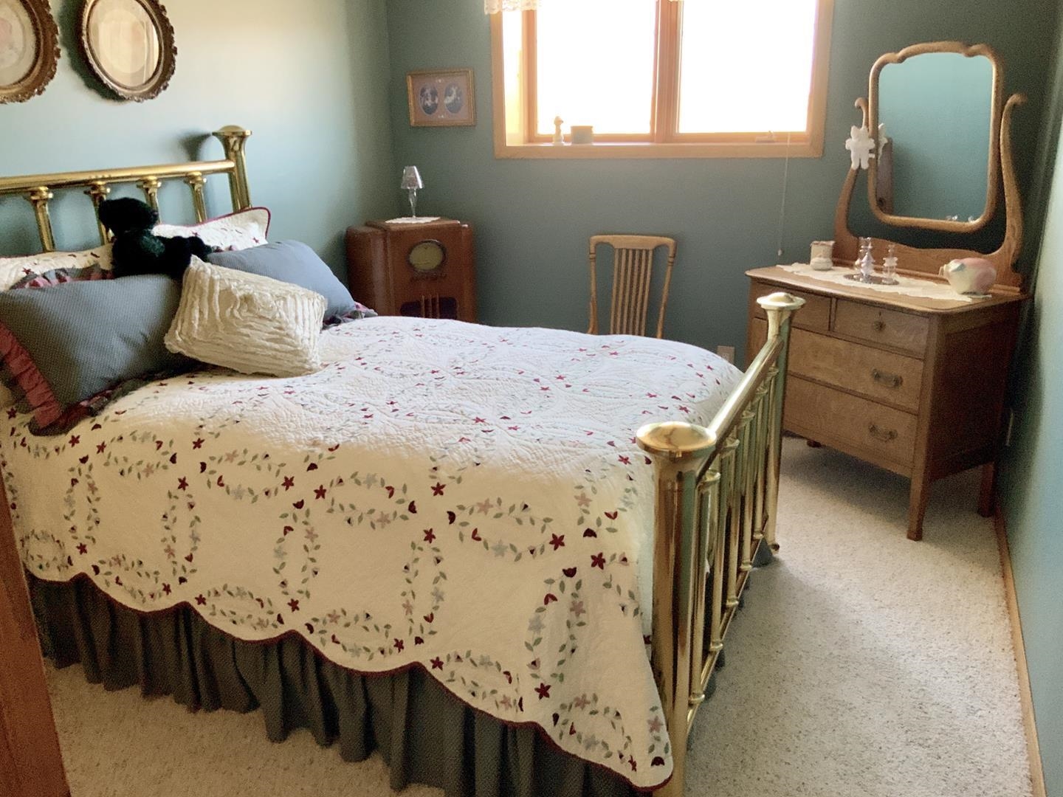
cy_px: 398
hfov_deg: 61.7
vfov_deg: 48.2
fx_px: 891
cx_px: 532
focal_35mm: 29
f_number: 1.8
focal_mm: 3
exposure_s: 1/60
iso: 250
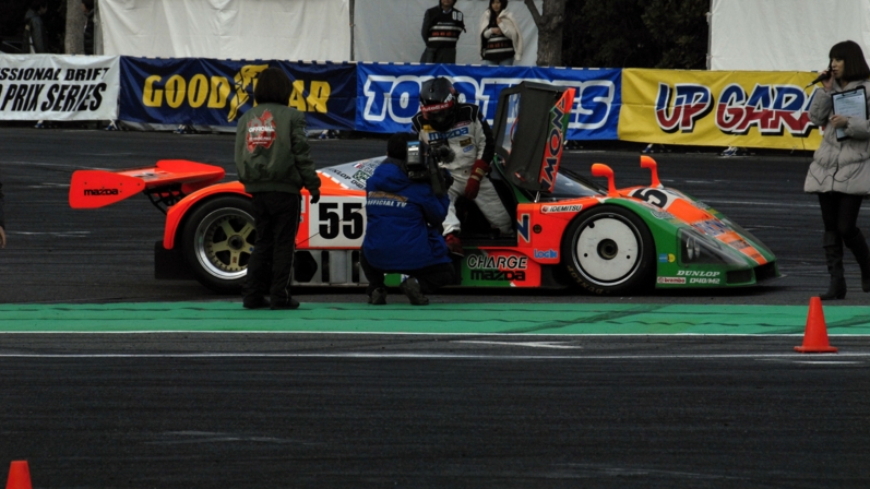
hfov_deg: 9.1
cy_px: 236
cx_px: 436
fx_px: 5466
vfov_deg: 5.1
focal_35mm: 237
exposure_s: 1/640
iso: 400
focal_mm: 150
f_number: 13
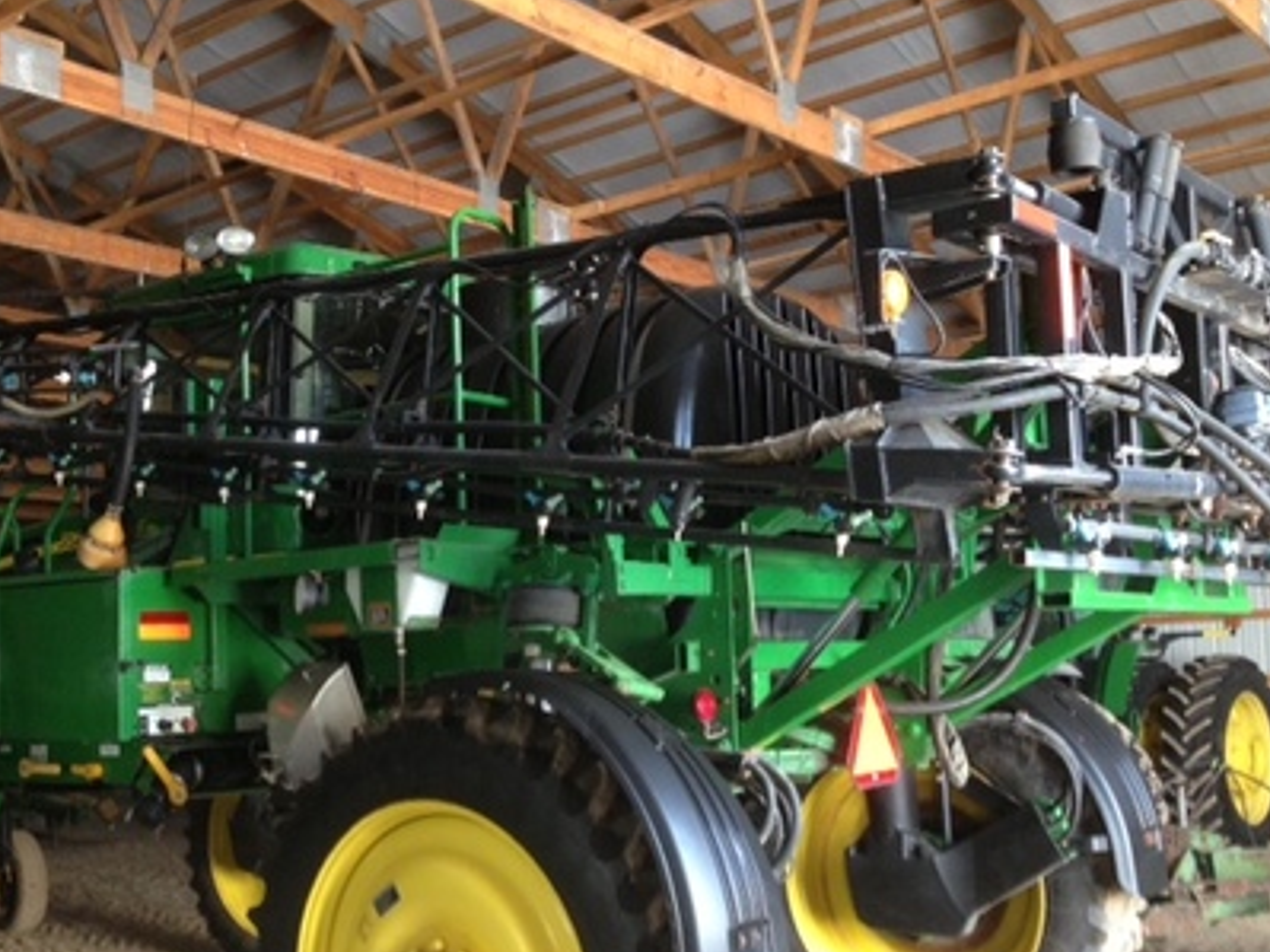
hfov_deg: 41.8
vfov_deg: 32.1
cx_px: 477
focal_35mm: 45
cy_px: 579
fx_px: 1650
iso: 160
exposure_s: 1/20
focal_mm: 4.13
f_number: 2.4
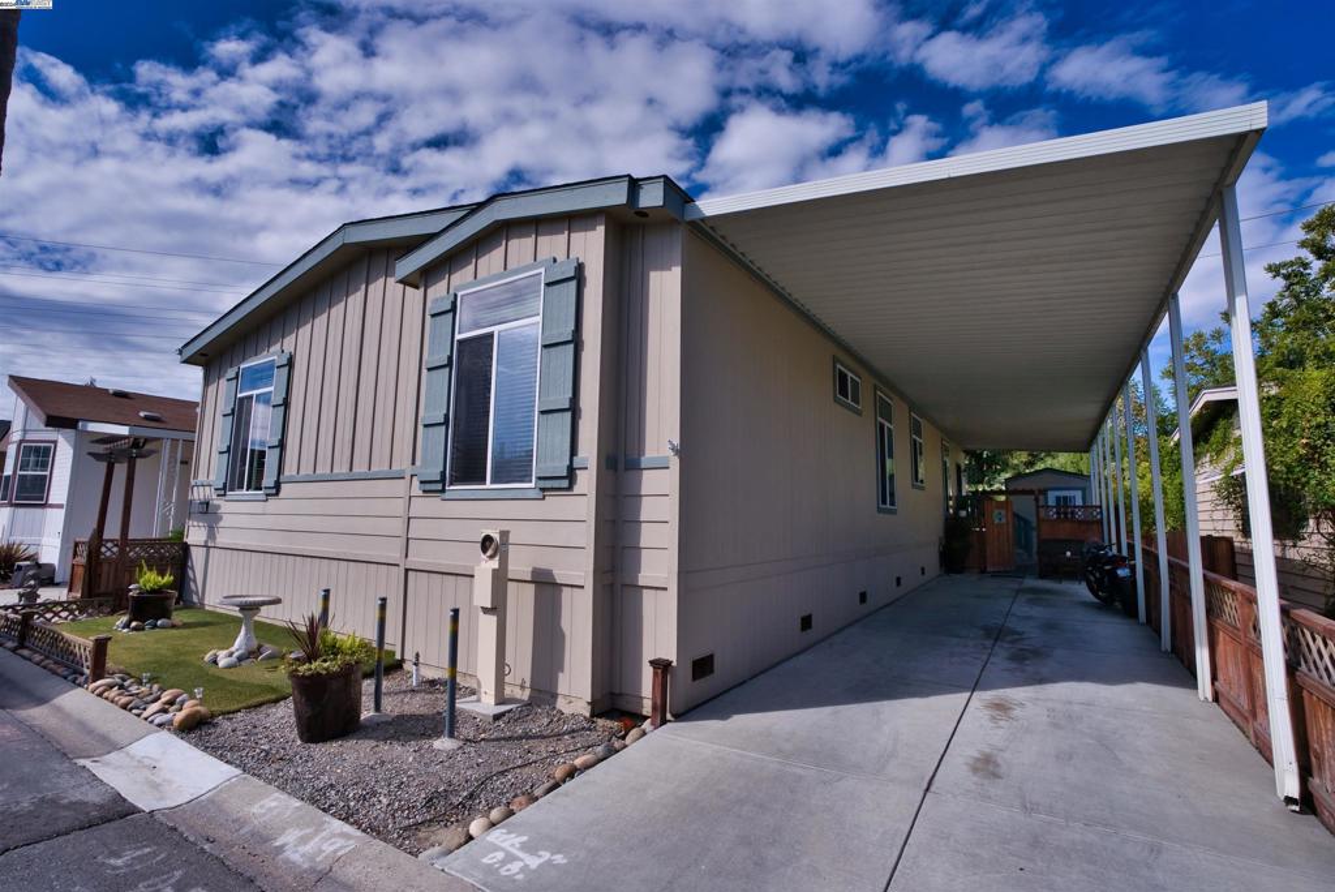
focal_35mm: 16
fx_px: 594
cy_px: 446
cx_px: 668
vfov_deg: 73.8
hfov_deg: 96.7
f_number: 13
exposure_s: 1/500
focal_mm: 16
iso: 640
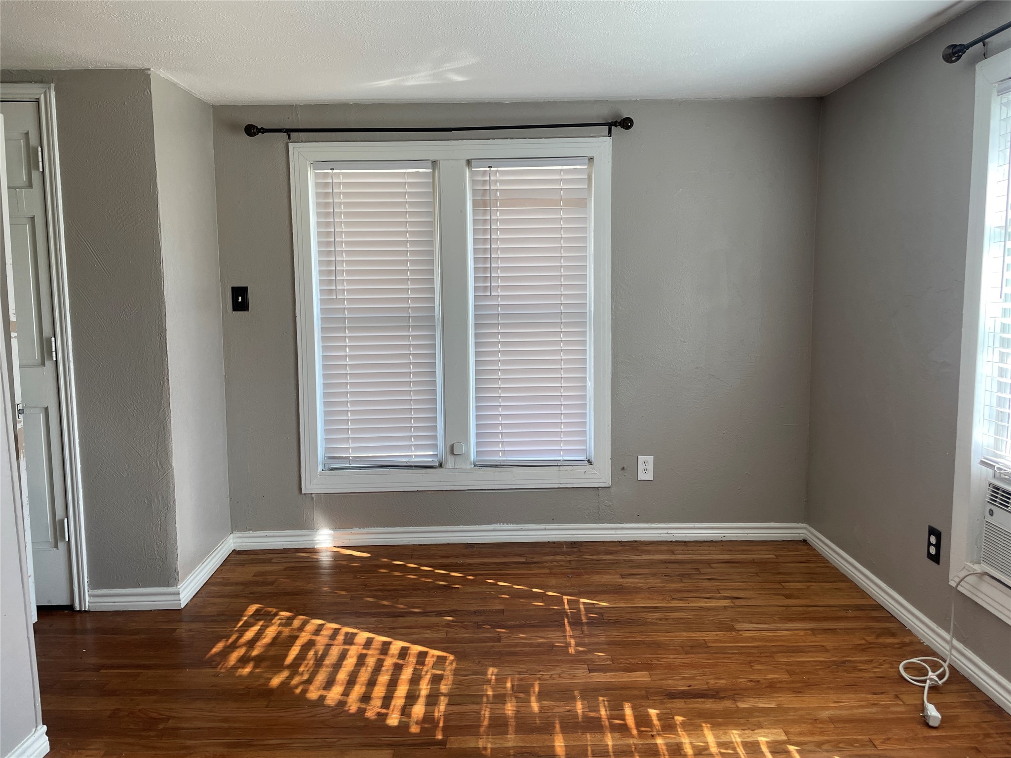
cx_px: 506
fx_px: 759
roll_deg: +0.7
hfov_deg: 67.3
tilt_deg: -6.0
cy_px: 379
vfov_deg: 53.1
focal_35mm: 26
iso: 80
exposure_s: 1/121
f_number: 1.6
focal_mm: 4.2
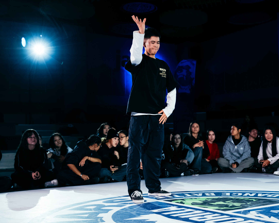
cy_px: 110
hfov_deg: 34.1
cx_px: 162
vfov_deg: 27.6
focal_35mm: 55
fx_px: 454
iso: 3200
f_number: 2.8
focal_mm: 48
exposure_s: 1/800
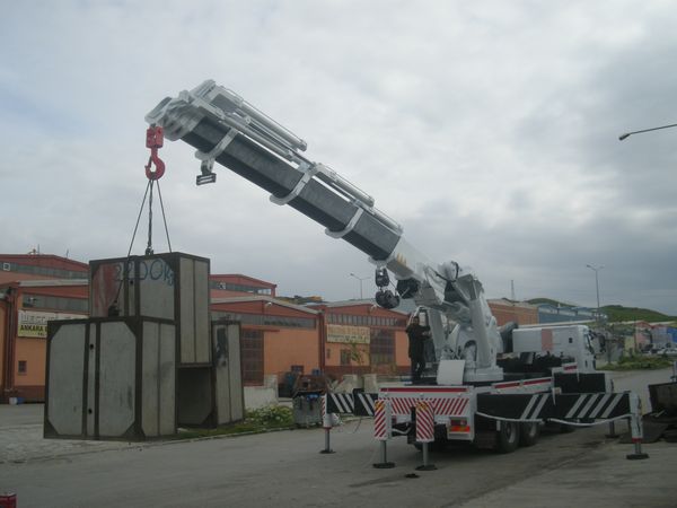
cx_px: 338
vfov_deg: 38.7
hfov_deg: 50.1
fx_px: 724
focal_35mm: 37
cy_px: 254
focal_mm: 7.9
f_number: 8
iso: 64
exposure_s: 1/183
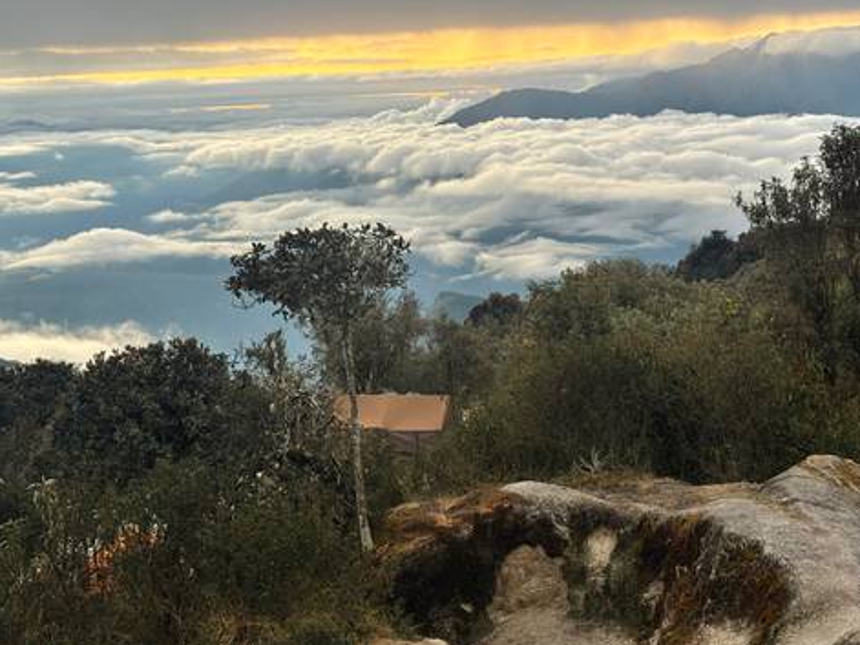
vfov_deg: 27.5
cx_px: 435
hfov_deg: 36.2
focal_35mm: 53
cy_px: 325
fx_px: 1316
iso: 160
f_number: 1.6
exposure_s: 1/59
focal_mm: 5.96
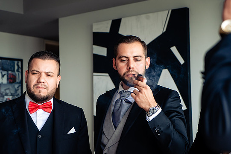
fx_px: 481
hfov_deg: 27.0
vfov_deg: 18.2
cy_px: 80
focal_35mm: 75
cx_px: 110
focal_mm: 70
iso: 640
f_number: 4
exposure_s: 1/160
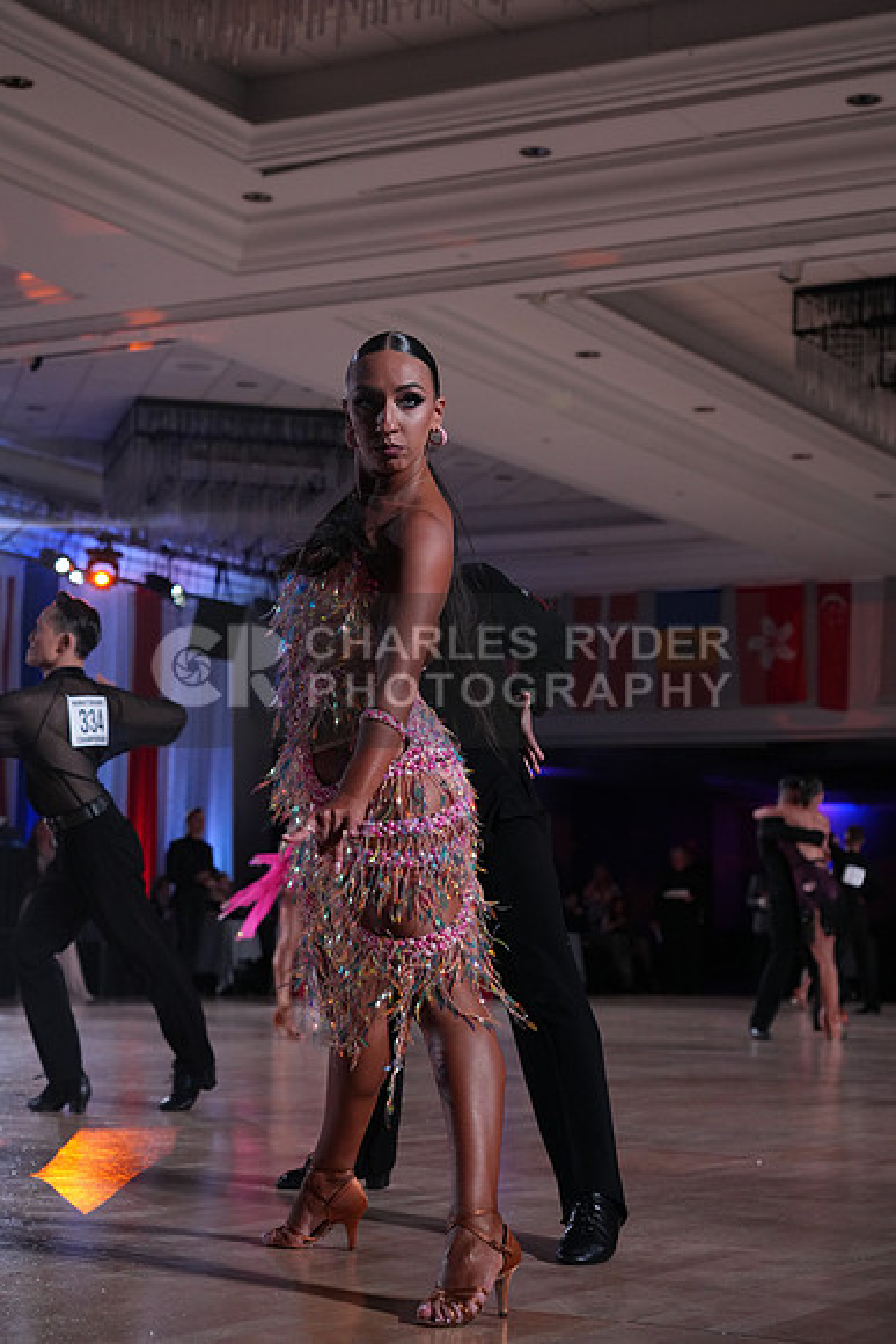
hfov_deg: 22.3
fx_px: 2276
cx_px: 448
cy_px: 672
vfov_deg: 32.9
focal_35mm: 61
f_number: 5
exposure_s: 1/400
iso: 2500
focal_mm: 61
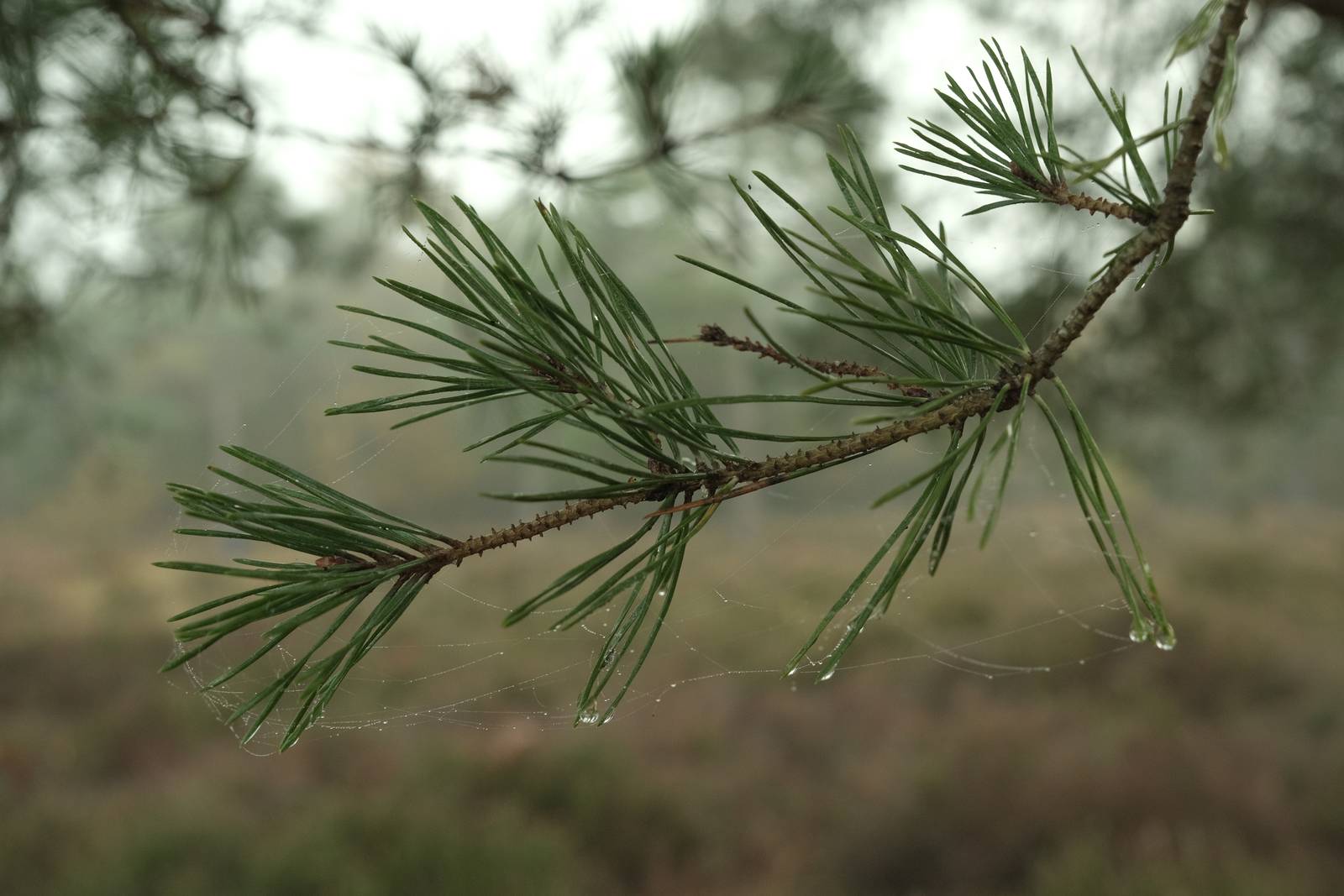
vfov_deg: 30.5
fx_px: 1643
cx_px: 672
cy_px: 448
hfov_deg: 44.5
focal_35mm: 44
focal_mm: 29.2
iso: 1250
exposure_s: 1/100
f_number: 5.6
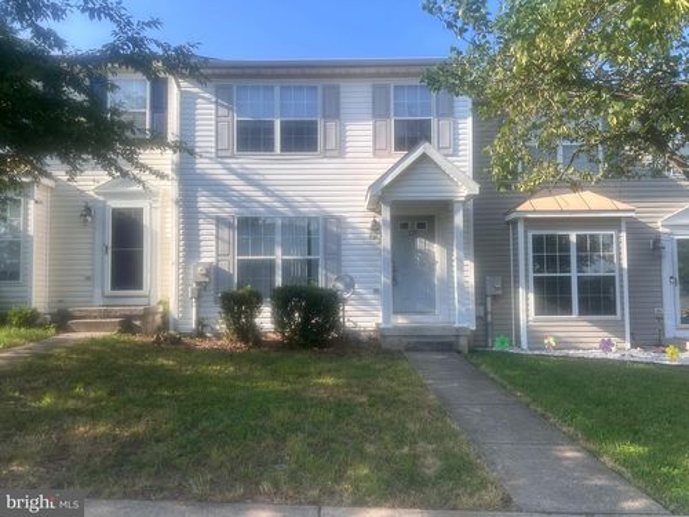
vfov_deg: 53.1
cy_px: 258
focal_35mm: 26
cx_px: 344
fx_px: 518
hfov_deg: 67.3
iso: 50
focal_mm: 5.7
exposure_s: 1/1869
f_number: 1.5
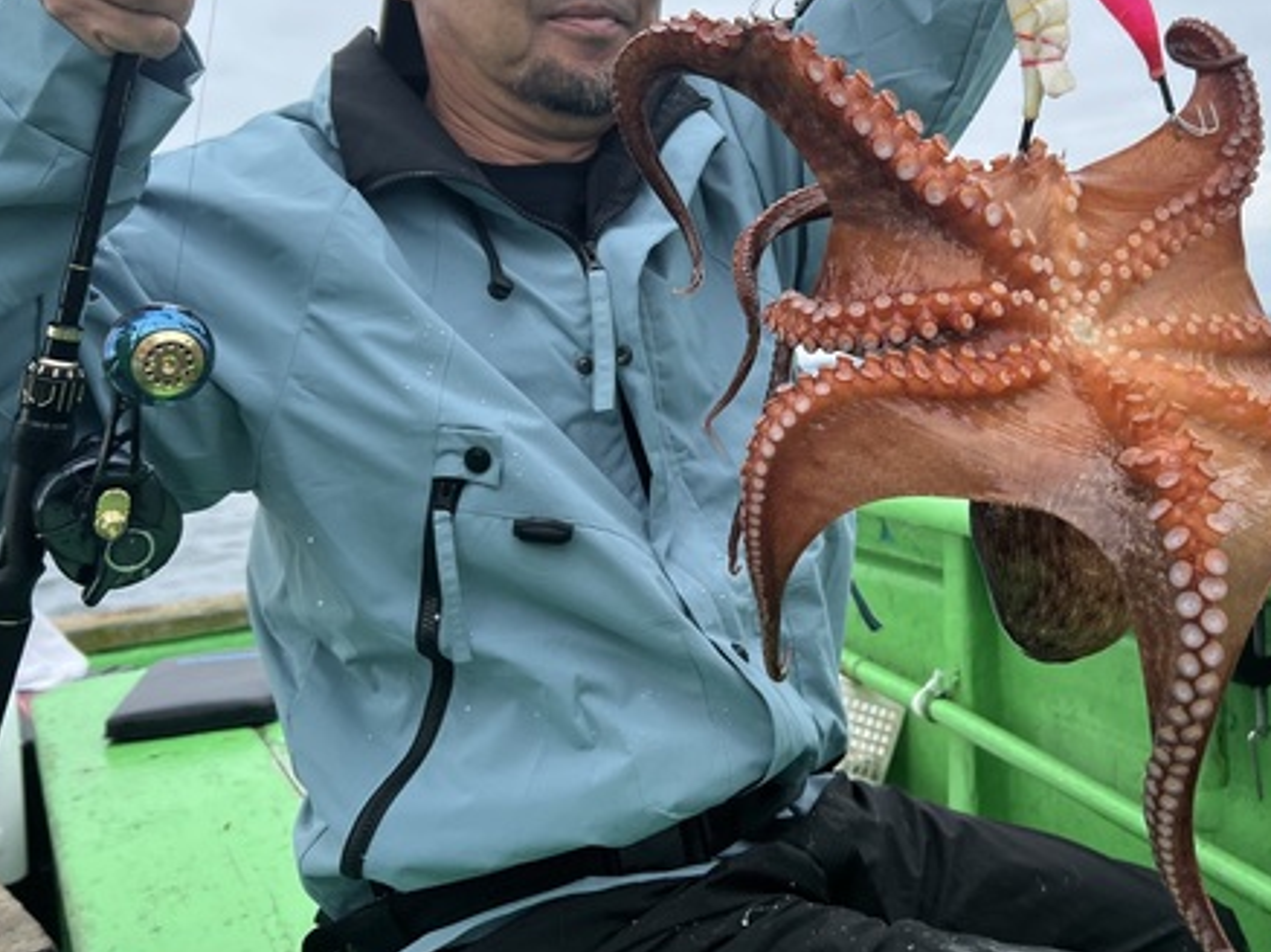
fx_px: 1394
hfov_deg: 48.3
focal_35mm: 38
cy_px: 334
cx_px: 827
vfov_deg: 37.4
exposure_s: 1/1698
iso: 50
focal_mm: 5.7
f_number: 1.5
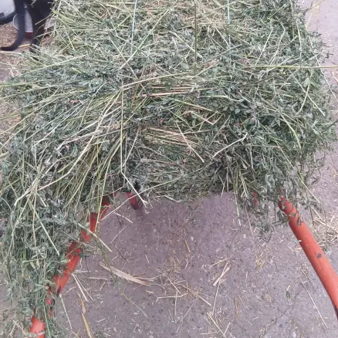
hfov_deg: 47.2
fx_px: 387
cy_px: 101
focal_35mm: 35
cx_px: 168
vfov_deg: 46.1
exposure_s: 1/50
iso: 40
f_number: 1.8
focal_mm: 3.98
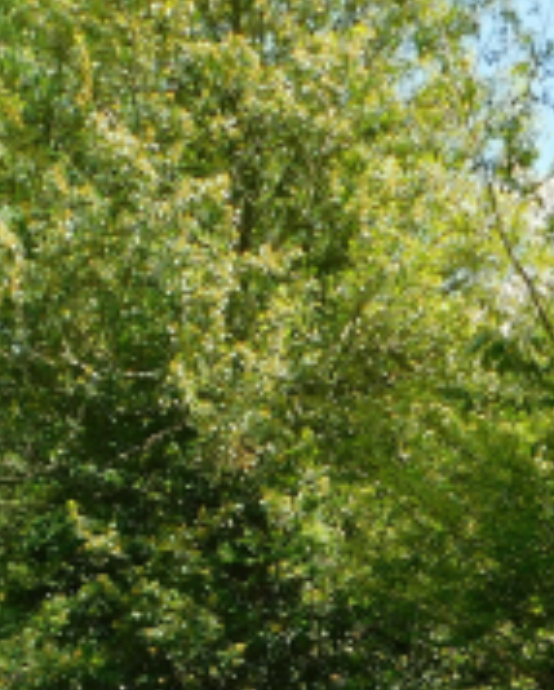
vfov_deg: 20.5
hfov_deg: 18.1
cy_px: 930
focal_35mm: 84
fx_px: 1717
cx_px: 91
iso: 125
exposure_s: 1/640
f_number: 3
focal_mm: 4
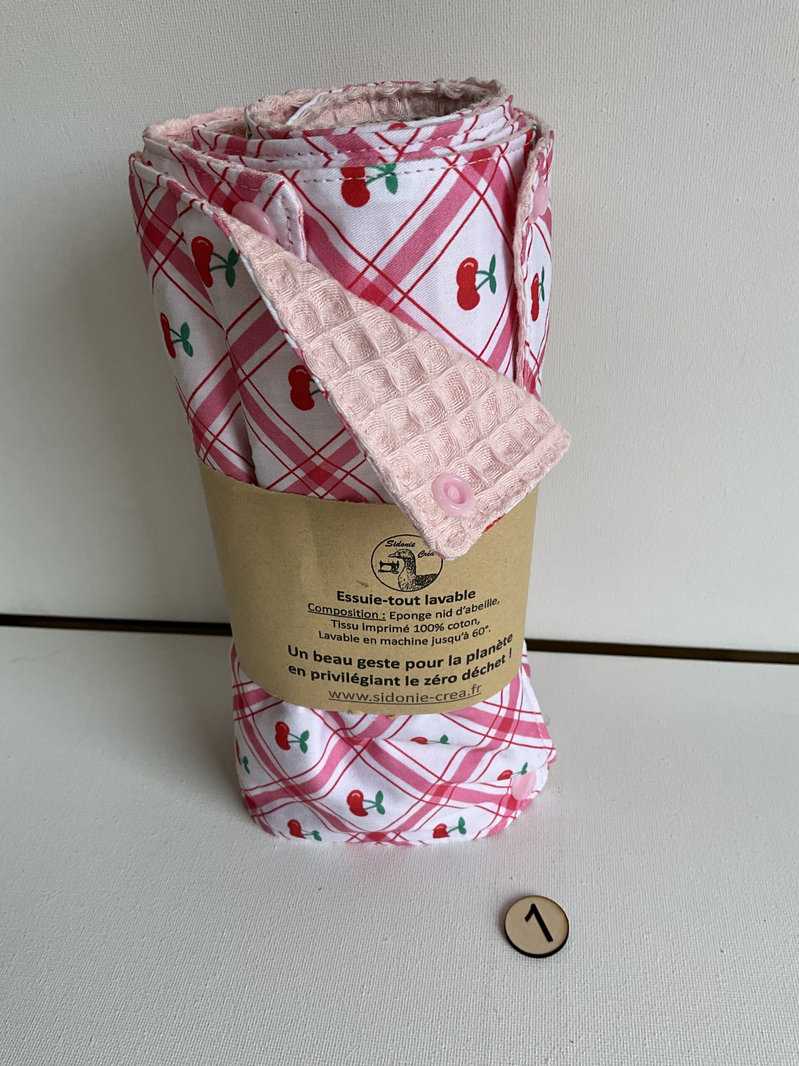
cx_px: 400
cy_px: 533
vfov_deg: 61.7
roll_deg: +4.2
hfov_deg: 48.2
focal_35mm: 29
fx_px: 892
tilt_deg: -34.3
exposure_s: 1/309
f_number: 1.8
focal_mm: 3
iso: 25
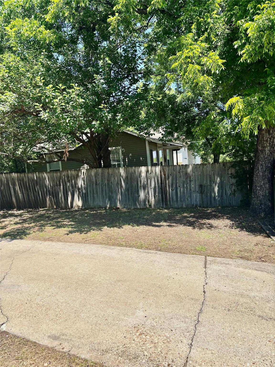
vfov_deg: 67.3
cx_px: 138
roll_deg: +4.3
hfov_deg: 53.1
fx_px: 275
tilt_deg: -3.1
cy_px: 184
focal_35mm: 26
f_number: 1.6
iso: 50
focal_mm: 5.96
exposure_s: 1/3311
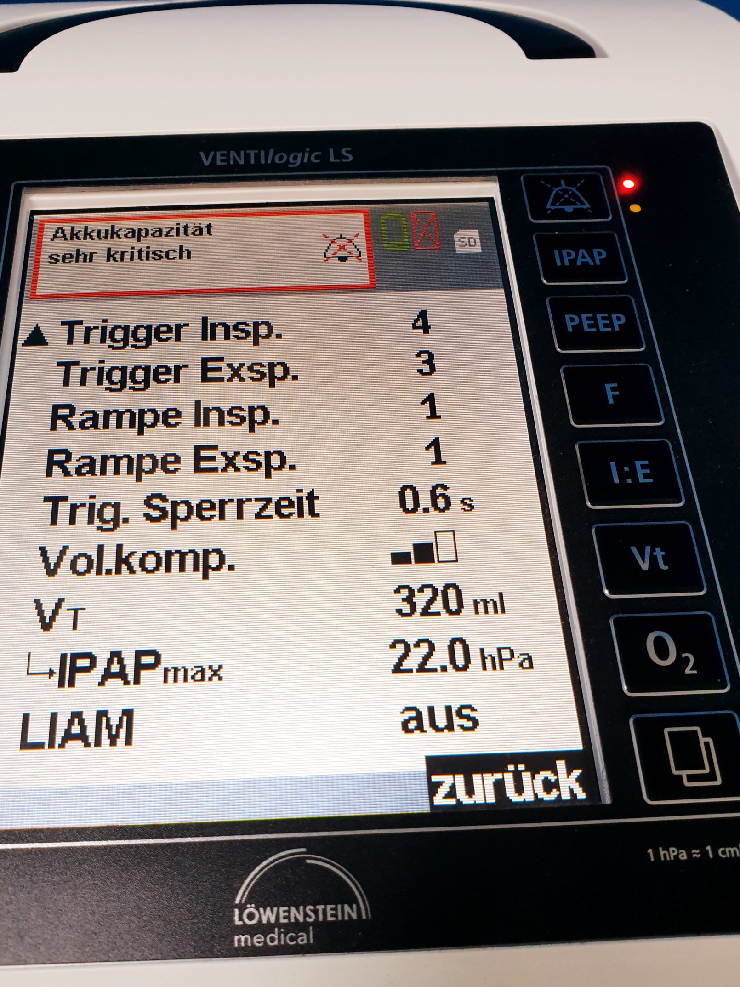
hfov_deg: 45.2
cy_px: 569
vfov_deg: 58.1
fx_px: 884
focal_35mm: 31
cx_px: 305
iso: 160
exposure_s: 1/100
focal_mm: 4.3
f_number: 2.4
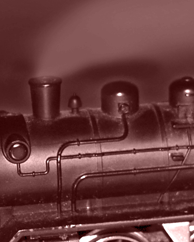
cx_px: 448
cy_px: 85
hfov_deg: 3.9
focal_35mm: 387
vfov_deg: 5.0
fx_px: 2779
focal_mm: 55
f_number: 5.6
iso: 400
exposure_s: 1/60
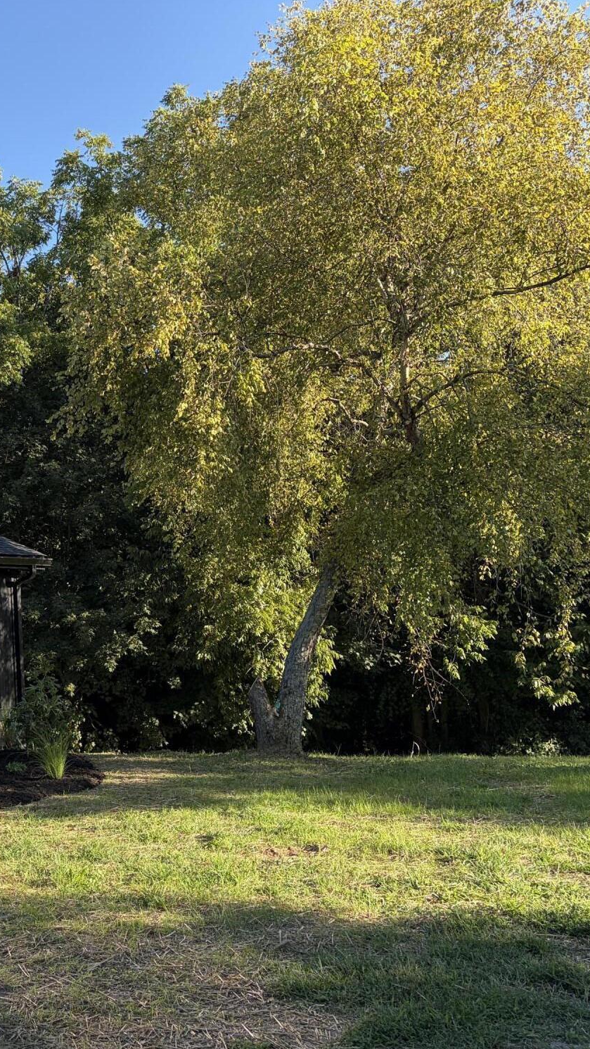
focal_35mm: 38
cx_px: 10
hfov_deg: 29.3
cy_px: 523
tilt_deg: +6.5
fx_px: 1057
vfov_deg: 52.8
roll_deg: +1.9
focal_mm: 5.96
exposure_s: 1/1196
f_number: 1.6
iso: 64
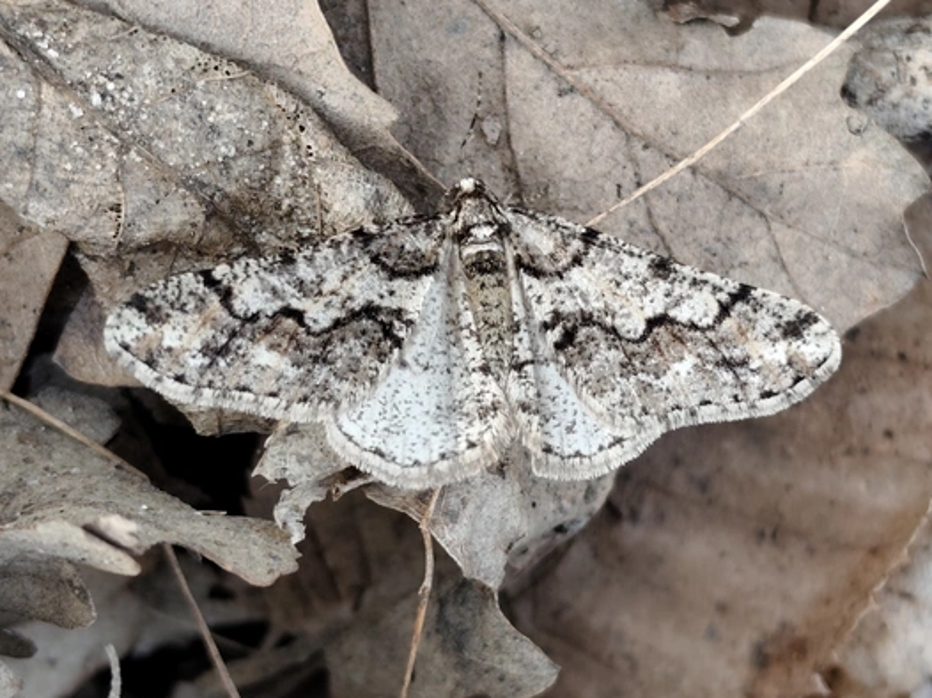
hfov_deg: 17.6
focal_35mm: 112
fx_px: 3014
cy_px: 285
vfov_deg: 13.2
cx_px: 517
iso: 125
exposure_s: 1/100
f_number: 1.65
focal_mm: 6.19
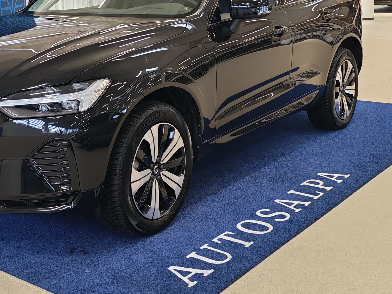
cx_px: 123
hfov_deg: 32.4
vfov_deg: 24.6
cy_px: 87
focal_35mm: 59
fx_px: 668
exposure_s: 1/100
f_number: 1.9
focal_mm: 6.12
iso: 300
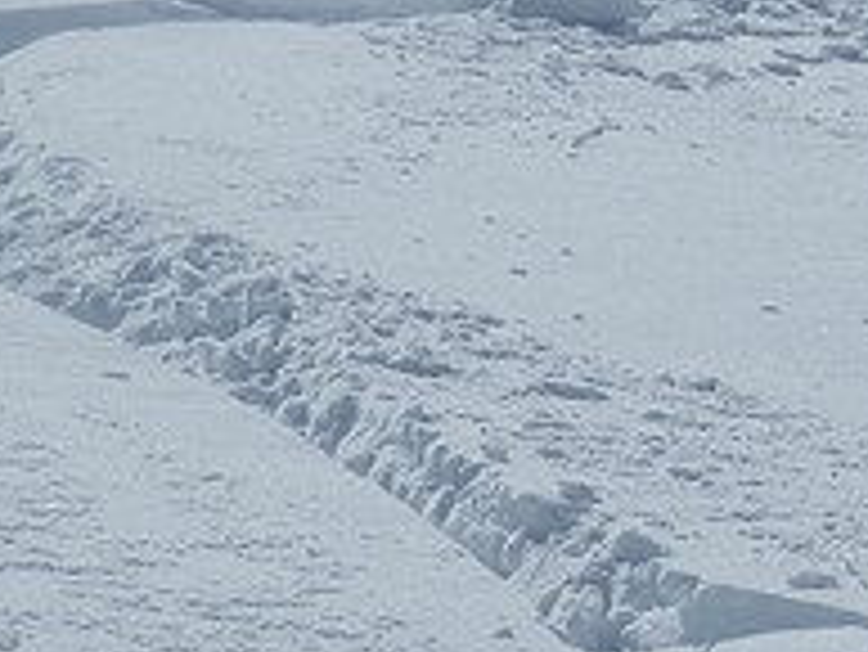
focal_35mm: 273
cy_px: 261
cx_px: 792
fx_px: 6850
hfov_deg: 7.2
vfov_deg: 5.5
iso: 80
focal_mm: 11.9
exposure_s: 1/400
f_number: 12.4
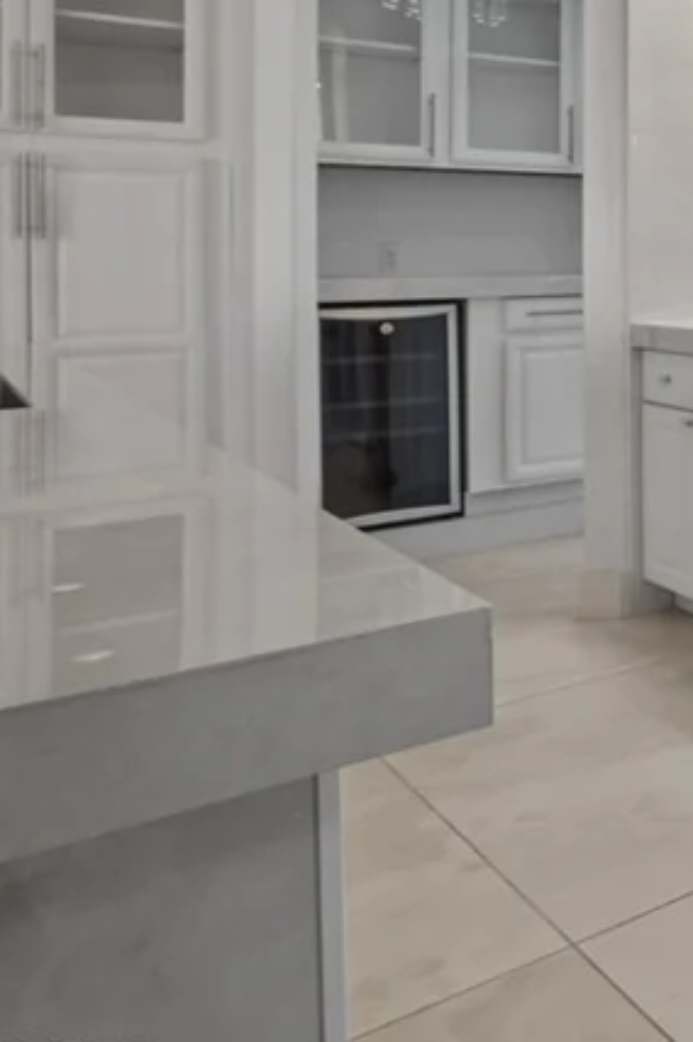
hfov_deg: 23.5
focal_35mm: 36
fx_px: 1041
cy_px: 277
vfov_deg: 51.2
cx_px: 1179
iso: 400
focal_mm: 10
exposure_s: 1/20
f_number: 8
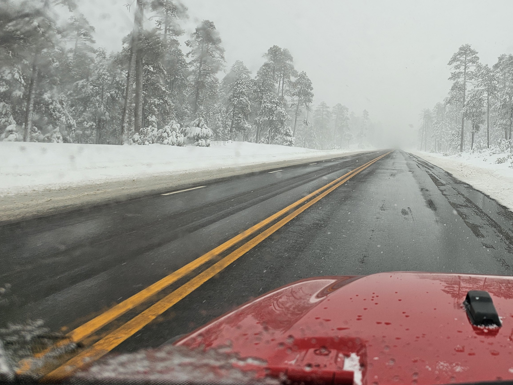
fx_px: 593
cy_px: 83
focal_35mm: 40
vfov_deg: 35.0
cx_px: 424
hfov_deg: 44.1
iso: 10
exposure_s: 1/611
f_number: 1.7
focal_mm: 6.3
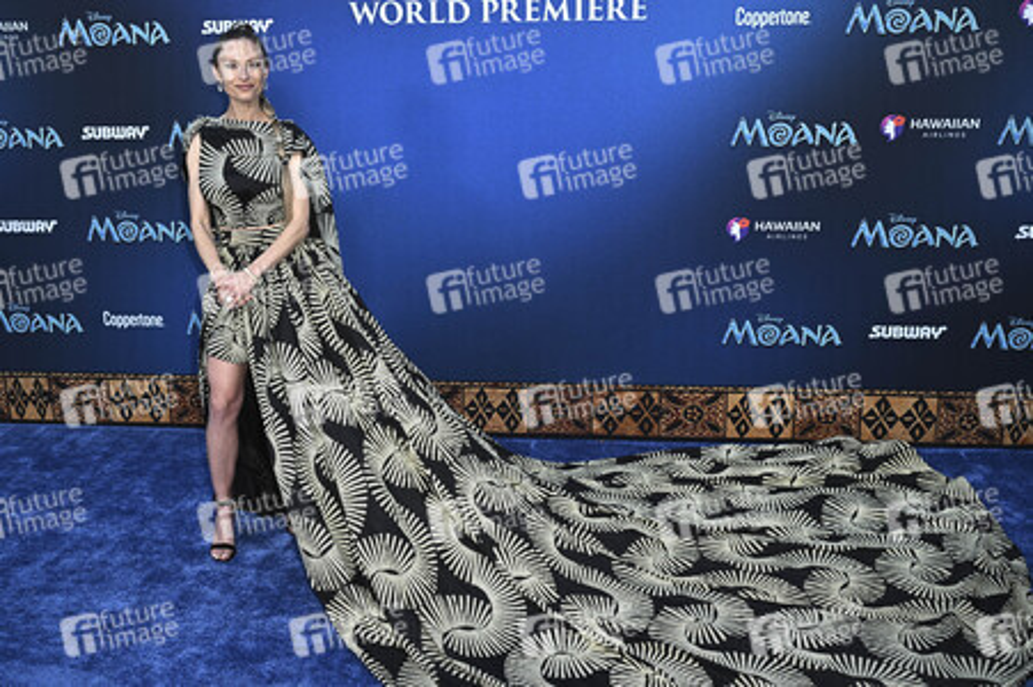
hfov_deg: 54.5
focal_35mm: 35
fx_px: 1004
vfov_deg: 37.8
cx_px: 516
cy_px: 344
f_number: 6.3
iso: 1000
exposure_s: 1/250
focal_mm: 35
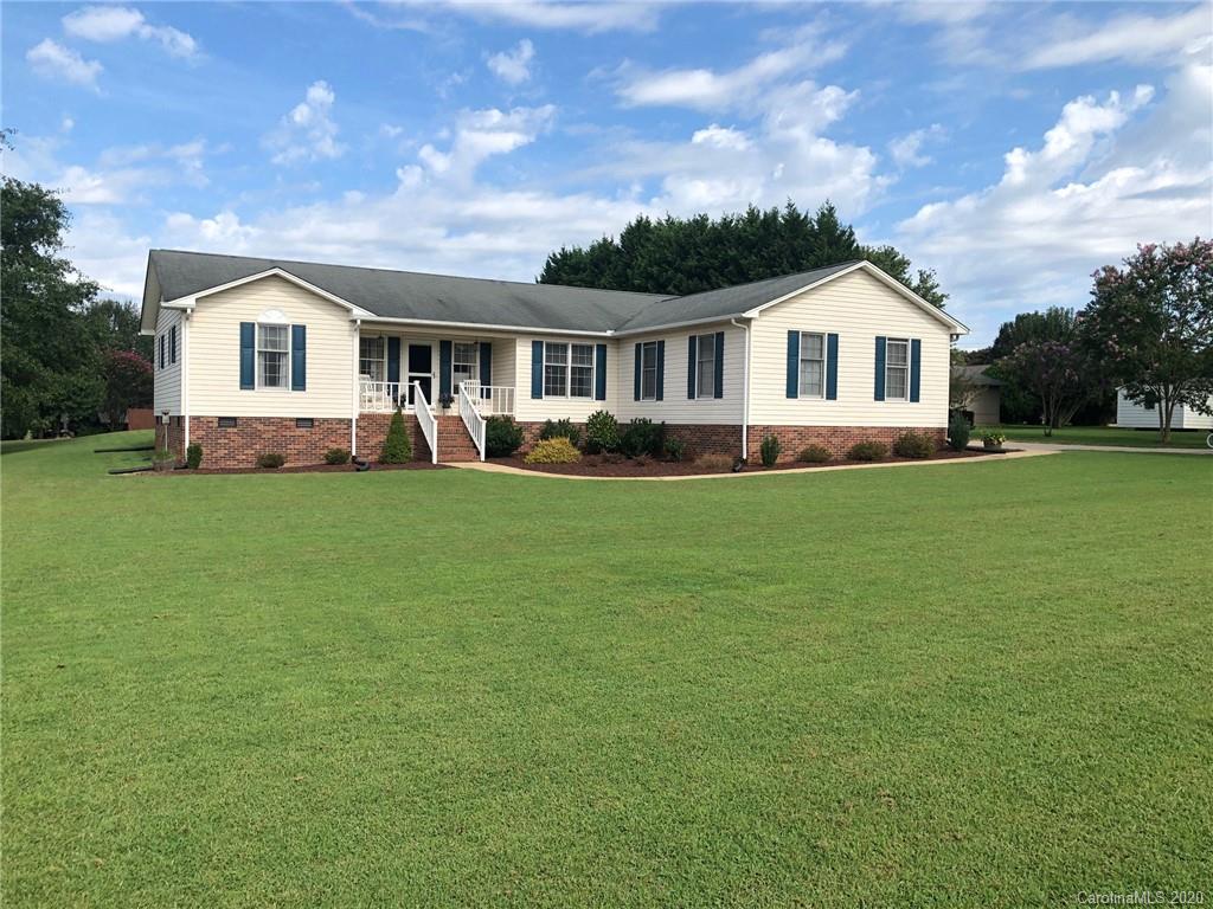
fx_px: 981
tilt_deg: -1.2
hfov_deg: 63.4
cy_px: 454
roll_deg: -0.6
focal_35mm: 28
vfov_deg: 49.7
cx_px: 606
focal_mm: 3.99
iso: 20
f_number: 1.8
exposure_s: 1/1656
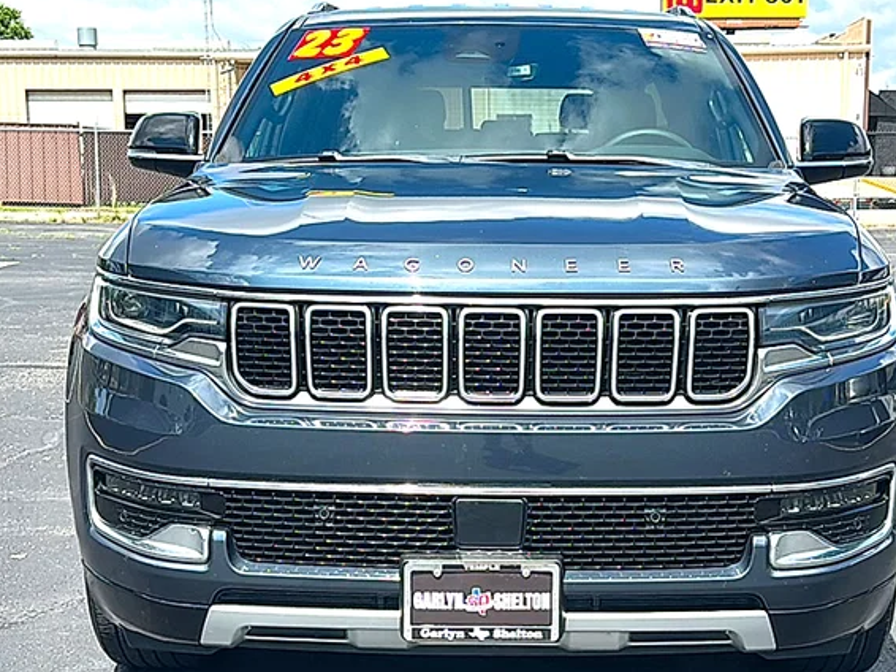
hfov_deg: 40.4
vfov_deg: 30.8
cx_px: 502
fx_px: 1216
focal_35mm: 47
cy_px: 373
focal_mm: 6.86
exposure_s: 1/3077
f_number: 1.78
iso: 80
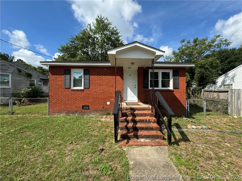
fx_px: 98
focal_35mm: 14
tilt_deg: +0.0
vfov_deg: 85.7
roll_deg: -0.8
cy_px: 90
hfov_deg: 102.1
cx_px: 121
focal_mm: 2.22
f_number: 2.2
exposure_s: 1/1143
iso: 50
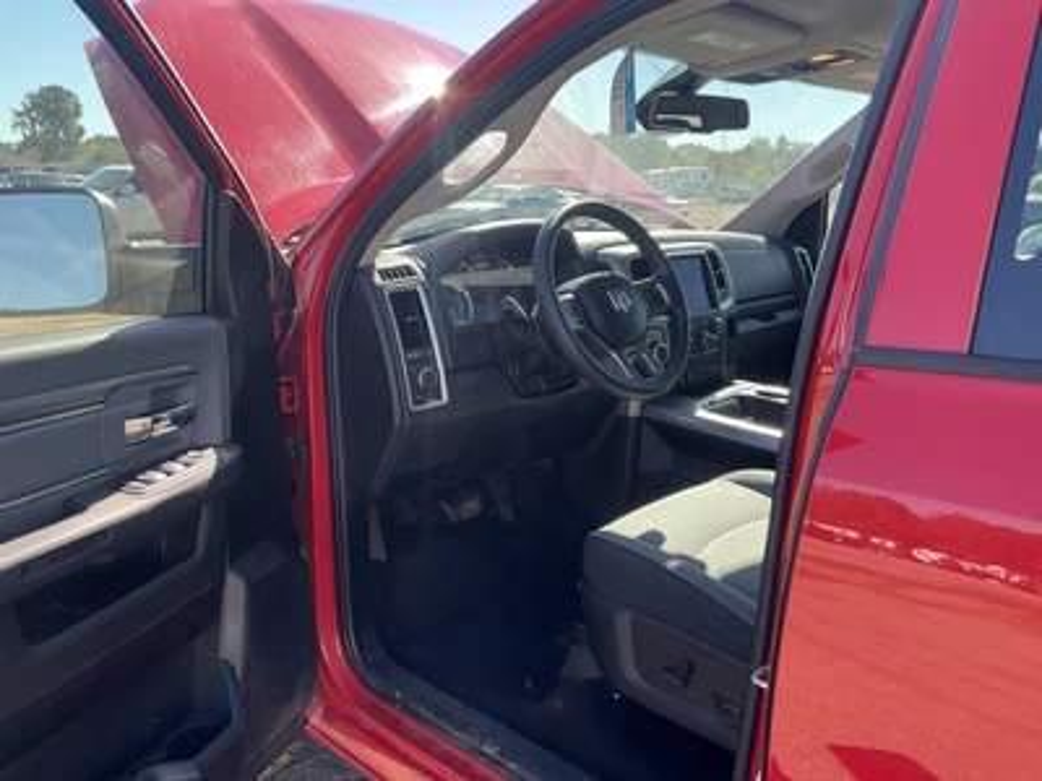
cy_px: 390
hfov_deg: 61.7
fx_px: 873
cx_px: 521
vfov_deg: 48.2
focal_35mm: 29
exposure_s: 1/300
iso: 25
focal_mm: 3
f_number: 1.8
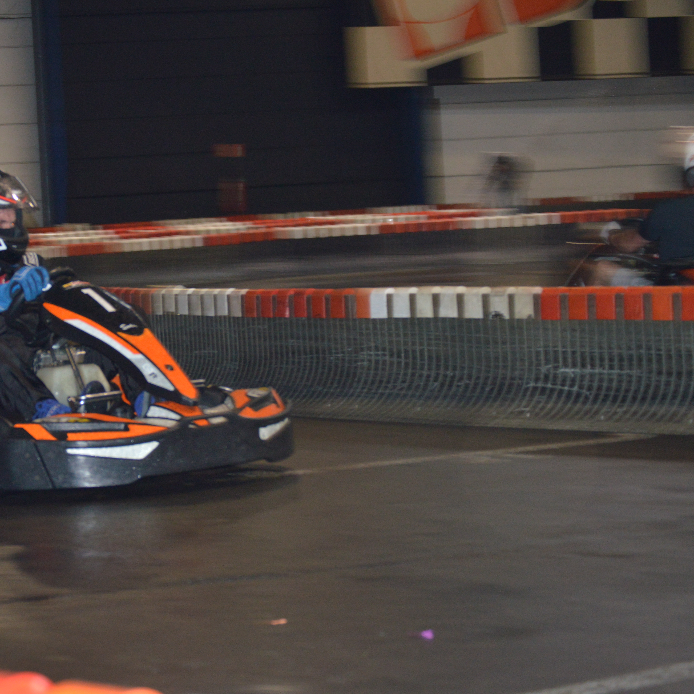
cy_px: 347
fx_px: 2699
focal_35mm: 119
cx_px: 172
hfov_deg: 14.6
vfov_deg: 14.7
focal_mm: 62
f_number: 4.2
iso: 800
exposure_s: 1/60
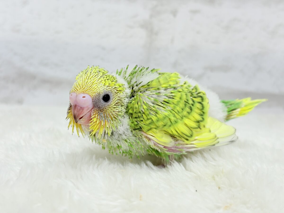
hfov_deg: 36.8
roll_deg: -2.7
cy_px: 106
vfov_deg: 28.0
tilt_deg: -9.6
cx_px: 142
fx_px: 427
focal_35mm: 52
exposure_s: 1/100
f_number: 1.6
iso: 64
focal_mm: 5.96
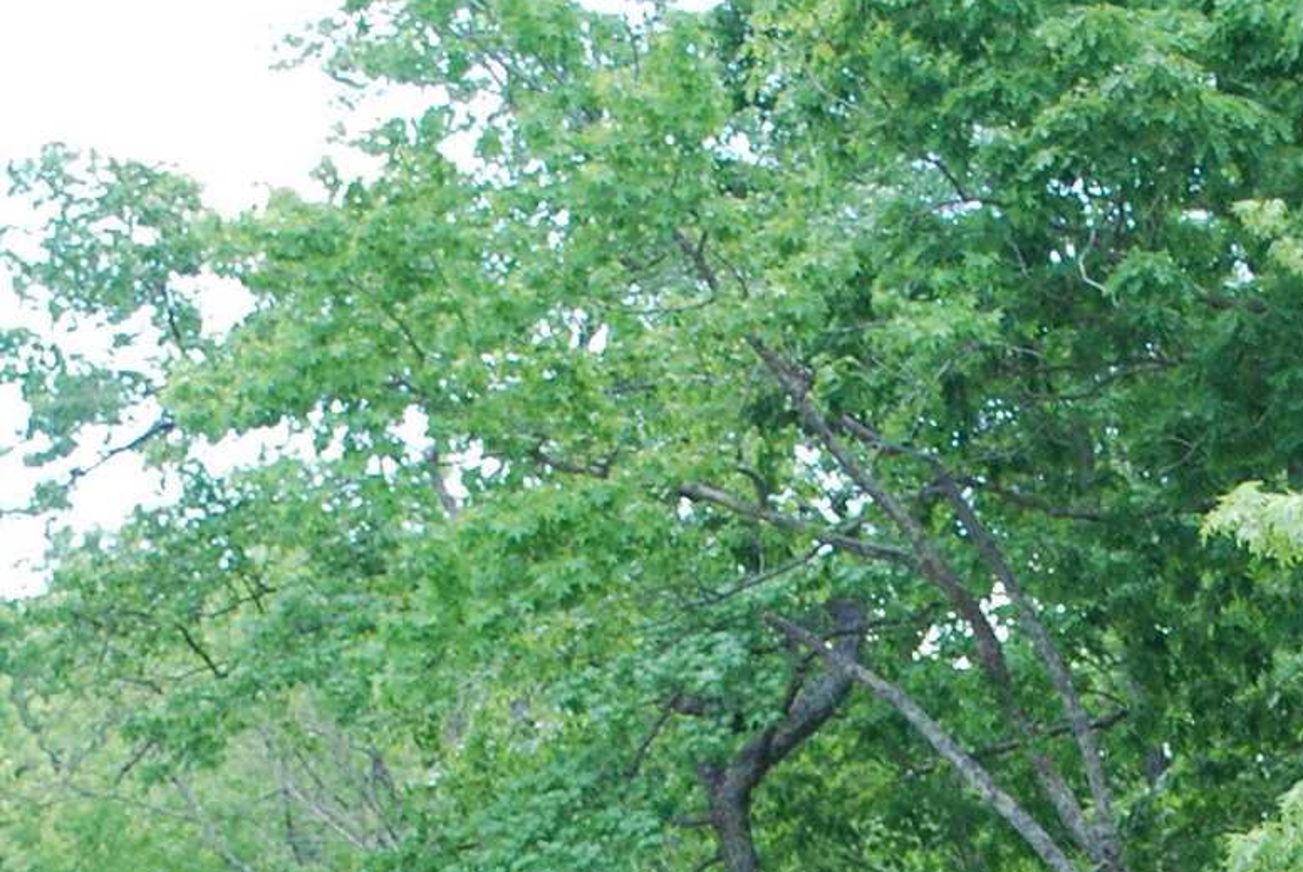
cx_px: 1100
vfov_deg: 7.5
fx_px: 6450
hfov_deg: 11.5
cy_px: 1519
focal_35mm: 178
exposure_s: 1/100
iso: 200
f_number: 5
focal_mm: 30
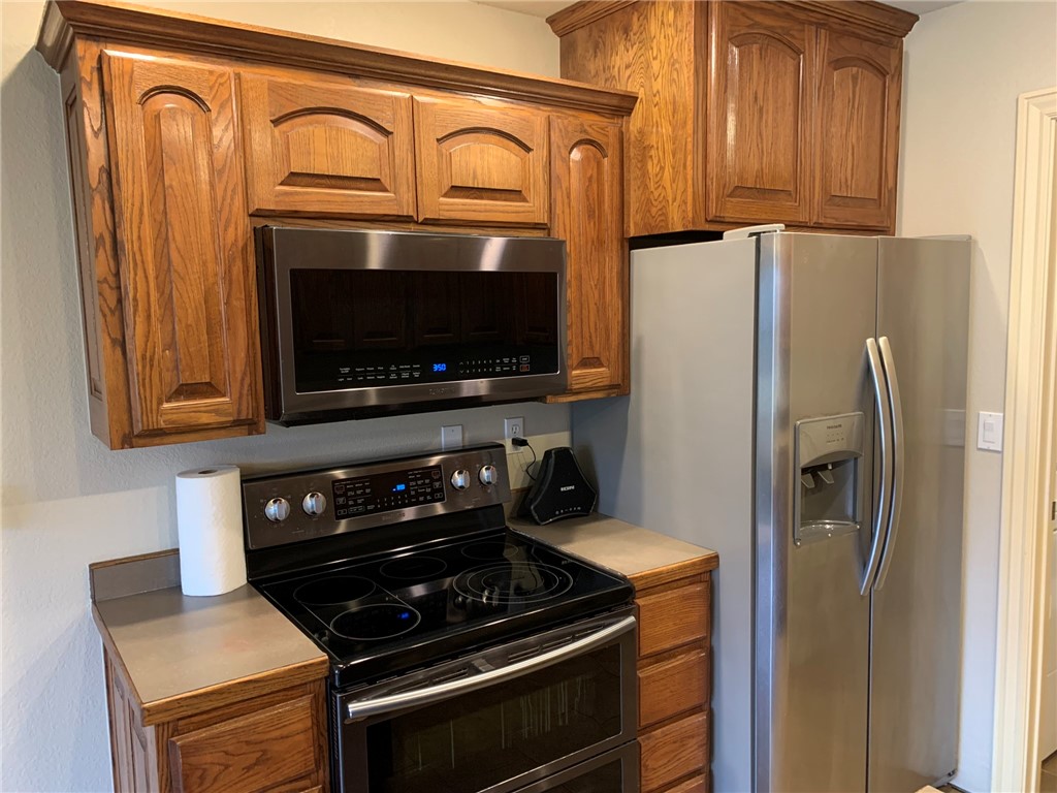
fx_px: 794
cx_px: 528
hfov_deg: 67.3
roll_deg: +1.3
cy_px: 396
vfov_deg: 53.1
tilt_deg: -5.0
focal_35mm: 26
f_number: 1.8
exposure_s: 1/40
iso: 250
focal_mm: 4.25
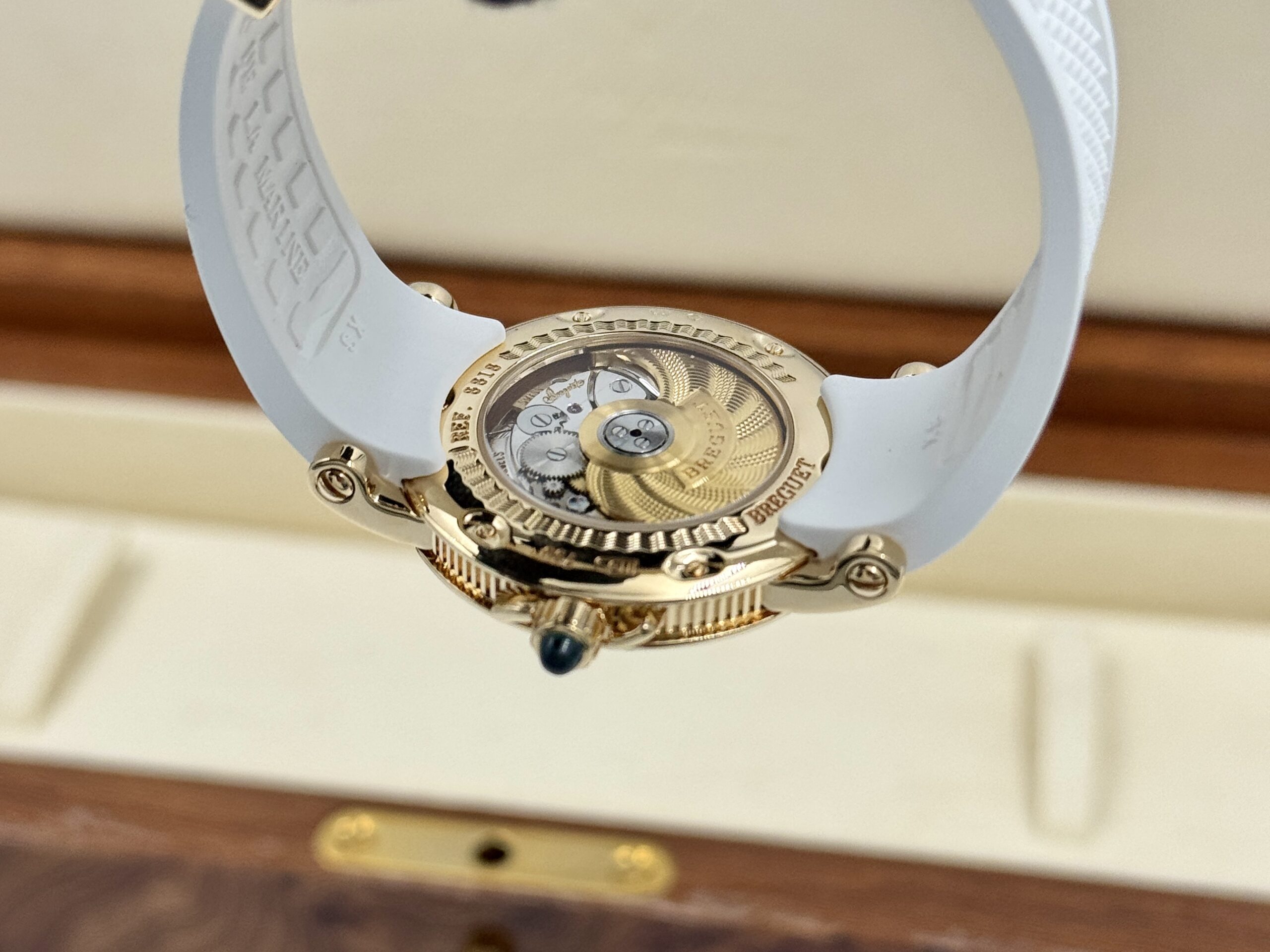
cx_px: 635
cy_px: 476
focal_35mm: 48
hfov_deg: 39.7
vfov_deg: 30.3
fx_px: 1761
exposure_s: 1/433
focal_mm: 6.76
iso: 64
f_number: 1.78
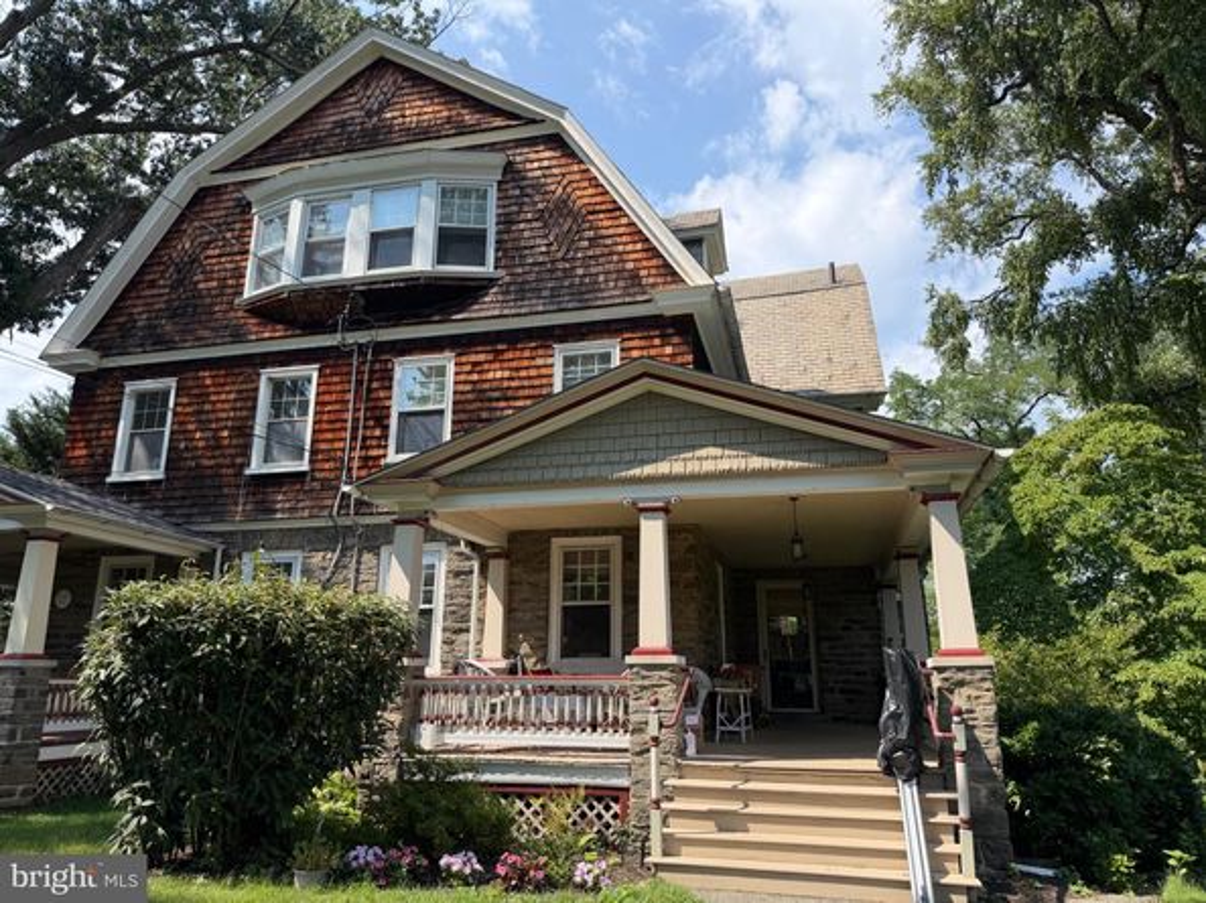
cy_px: 452
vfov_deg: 56.8
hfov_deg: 71.6
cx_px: 603
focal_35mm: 24
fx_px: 836
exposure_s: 1/3279
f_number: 1.78
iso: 100
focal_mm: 6.76
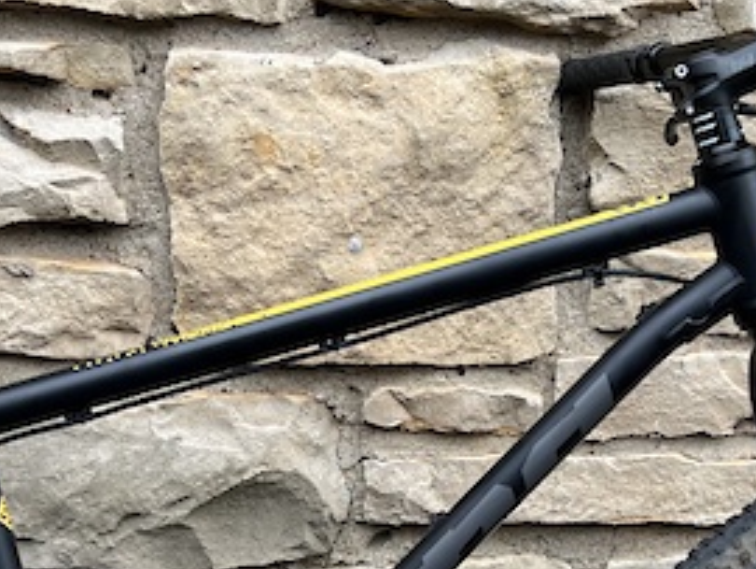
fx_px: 1683
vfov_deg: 18.9
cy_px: 505
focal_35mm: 77
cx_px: 342
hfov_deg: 25.3
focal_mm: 5.7
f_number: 1.5
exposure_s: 1/360
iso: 50
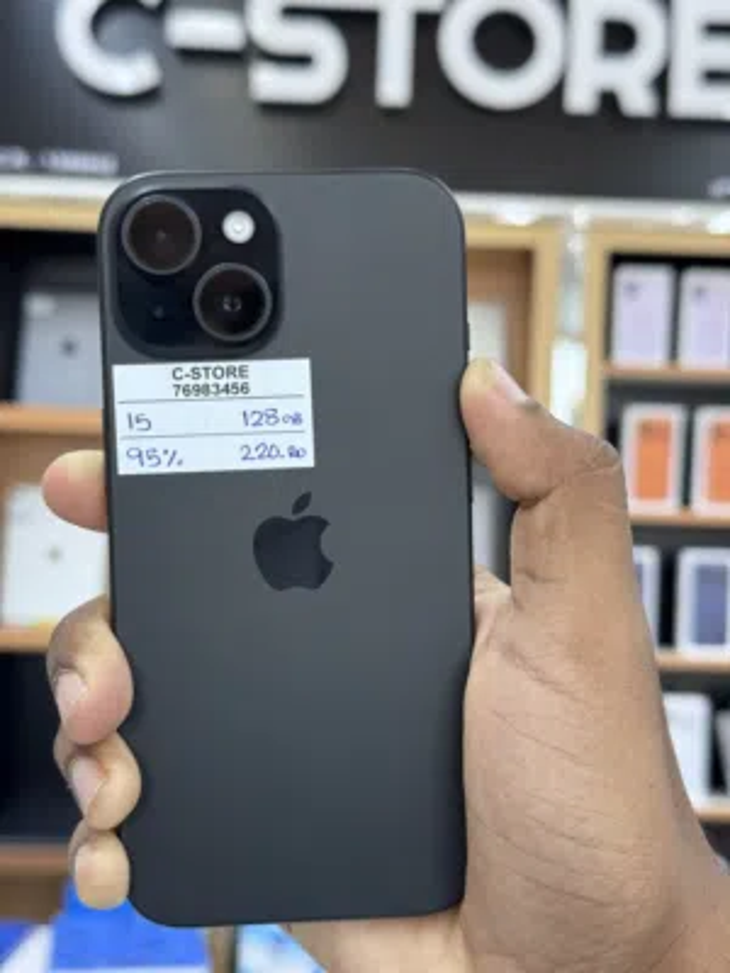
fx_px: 1350
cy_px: 486
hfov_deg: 30.3
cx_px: 365
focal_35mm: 48
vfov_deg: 39.7
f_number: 1.78
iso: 64
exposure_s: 1/176
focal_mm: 6.76
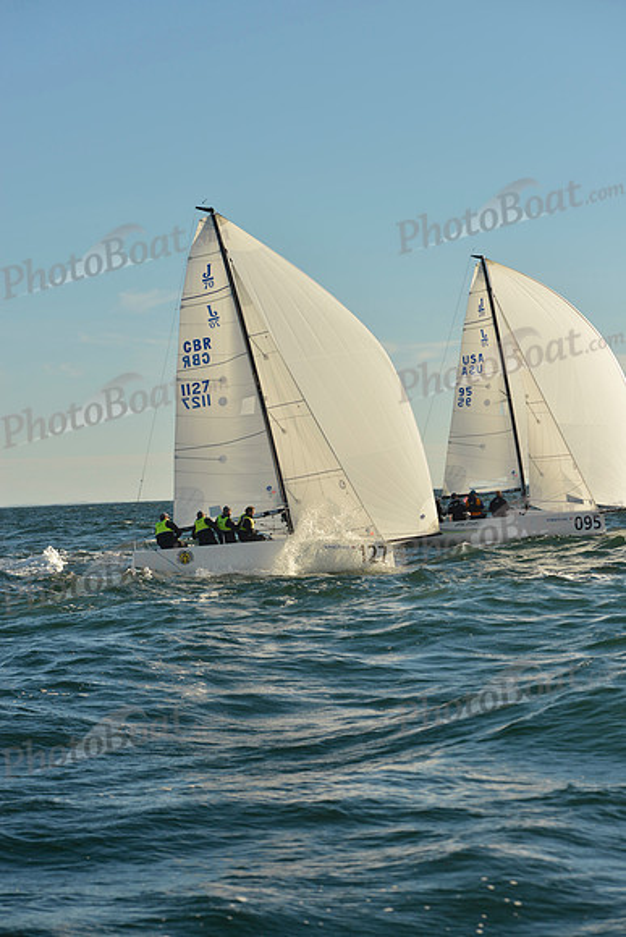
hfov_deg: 15.9
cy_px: 468
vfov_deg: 23.6
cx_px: 313
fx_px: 2242
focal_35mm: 86
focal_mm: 86
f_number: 8
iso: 200
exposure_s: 1/1250
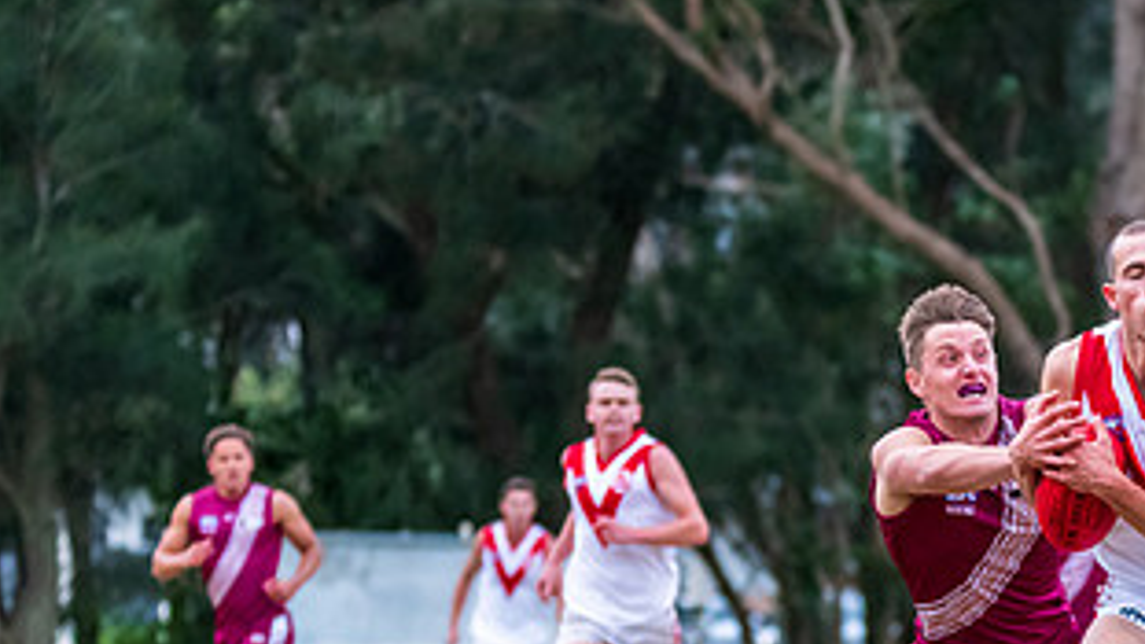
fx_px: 13846
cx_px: 1007
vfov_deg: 2.7
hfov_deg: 4.7
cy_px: 481
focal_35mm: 456
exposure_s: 1/1250
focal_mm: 200
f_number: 5.3
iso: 2800
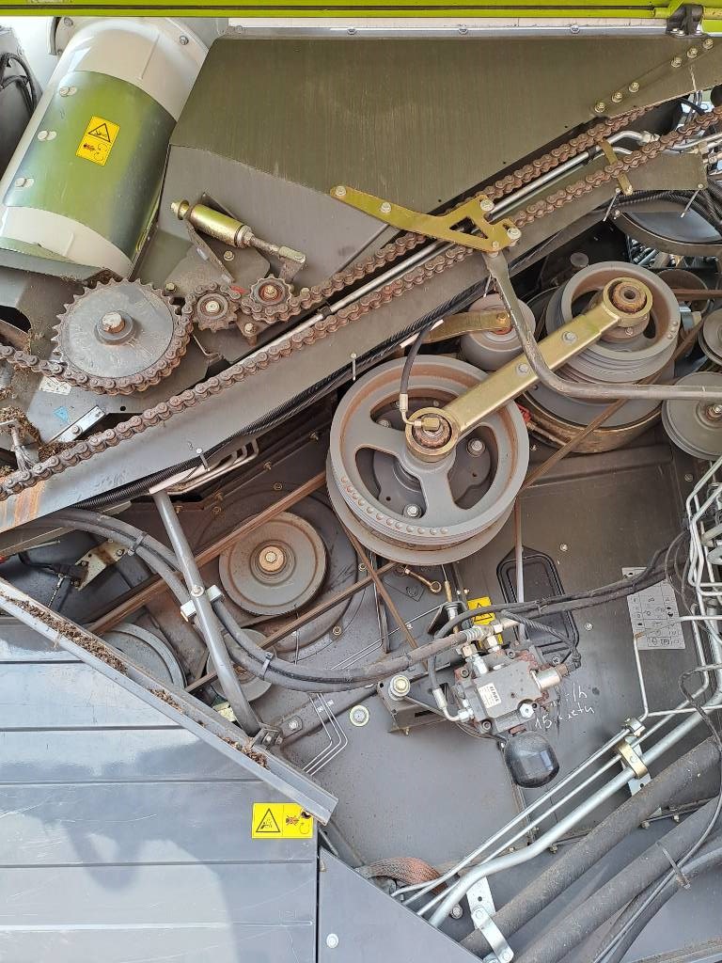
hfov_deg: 54.9
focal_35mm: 25
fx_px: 695
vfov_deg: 69.4
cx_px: 361
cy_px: 482
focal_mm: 4.65
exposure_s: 1/100
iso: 50
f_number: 1.8
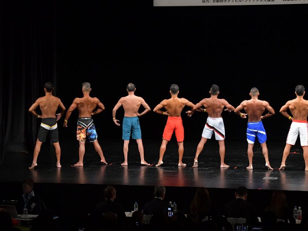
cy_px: 116
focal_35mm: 118
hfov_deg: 16.7
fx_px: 1050
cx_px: 144
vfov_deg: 12.5
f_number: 5.6
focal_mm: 72
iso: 3200
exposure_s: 1/400
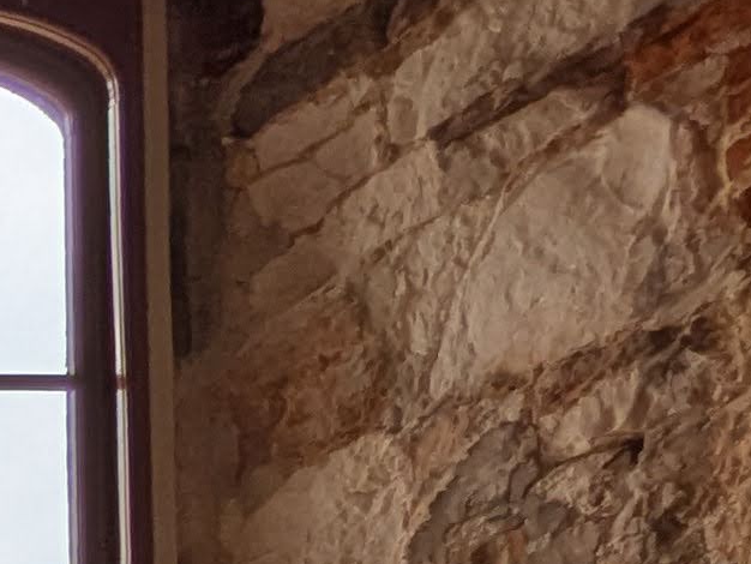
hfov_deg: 13.0
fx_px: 2235
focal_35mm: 103
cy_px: 1397
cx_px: -1180
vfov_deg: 11.6
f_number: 2.2
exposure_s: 1/664
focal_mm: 2.35
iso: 41
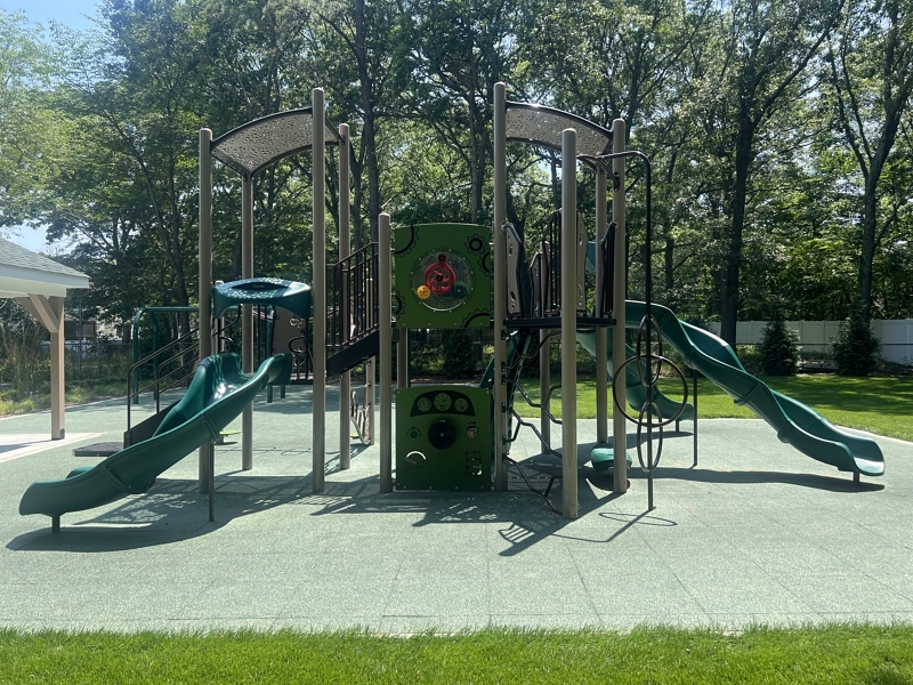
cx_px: 456
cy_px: 342
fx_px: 686
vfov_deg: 53.1
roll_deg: +0.6
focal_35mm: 26
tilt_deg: +0.2
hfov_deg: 67.3
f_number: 1.5
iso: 50
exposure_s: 1/1431
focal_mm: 5.7
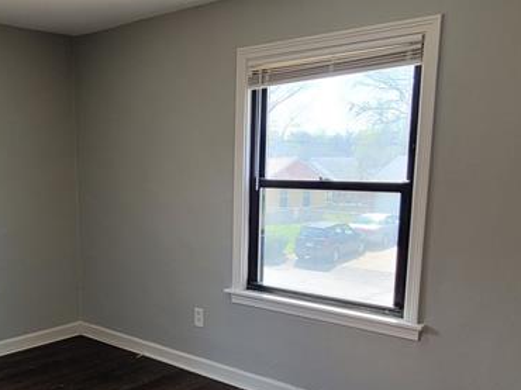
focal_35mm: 36
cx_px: 187
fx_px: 541
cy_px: 259
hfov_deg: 50.7
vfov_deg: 39.2
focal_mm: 2.2
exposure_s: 1/121
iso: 50
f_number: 2.2
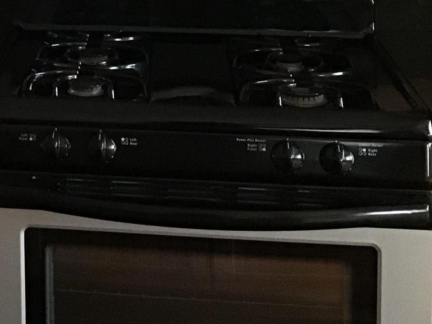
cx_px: -59
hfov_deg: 20.2
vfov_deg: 15.2
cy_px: -120
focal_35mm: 92
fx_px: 1148
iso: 160
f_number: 2.4
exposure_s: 1/30
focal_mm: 3.3
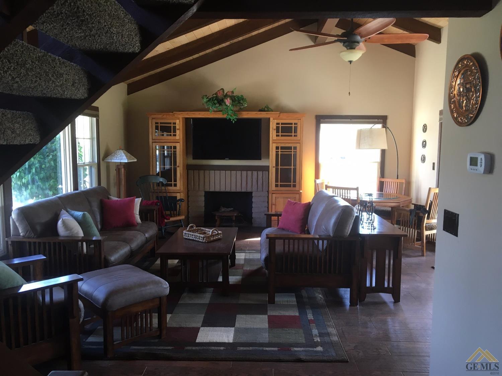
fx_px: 420
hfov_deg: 61.7
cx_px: 251
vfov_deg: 48.2
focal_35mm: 29
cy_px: 188
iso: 64
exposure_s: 1/30
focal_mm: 4.15
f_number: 2.2
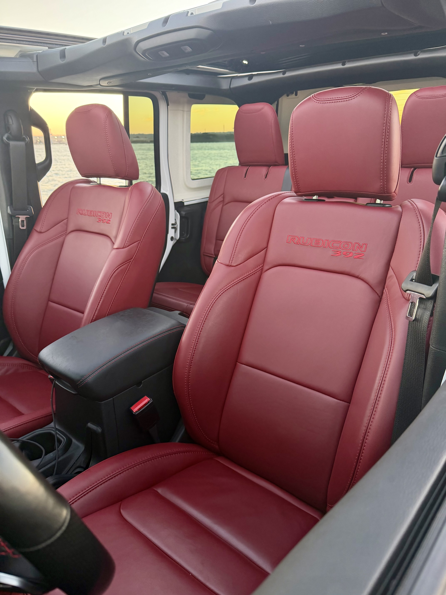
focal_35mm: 24
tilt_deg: -20.5
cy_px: 298
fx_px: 412
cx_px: 223
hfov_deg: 56.8
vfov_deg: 71.6
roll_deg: +0.2
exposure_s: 1/90
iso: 200
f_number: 1.78
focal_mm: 6.76
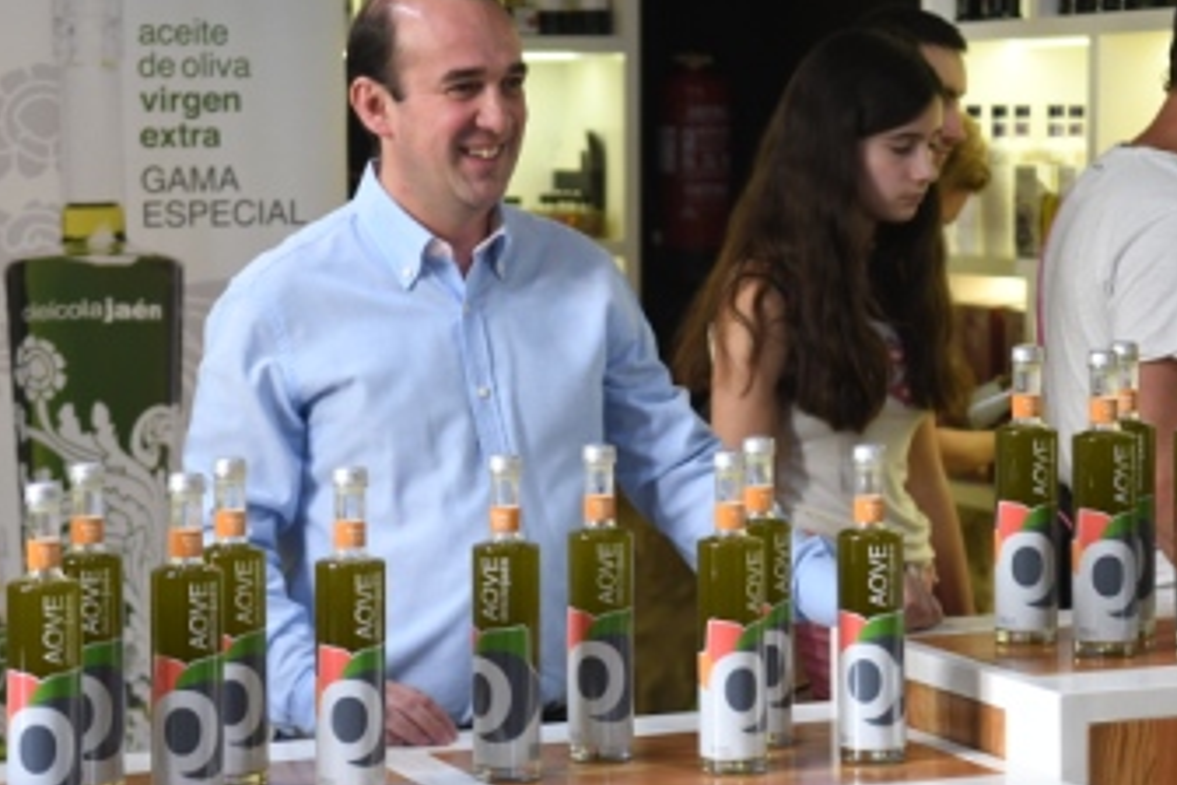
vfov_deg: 13.2
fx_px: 3400
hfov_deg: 19.6
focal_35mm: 104
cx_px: 581
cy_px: 338
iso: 1000
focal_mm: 52
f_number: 2.8
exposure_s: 1/60
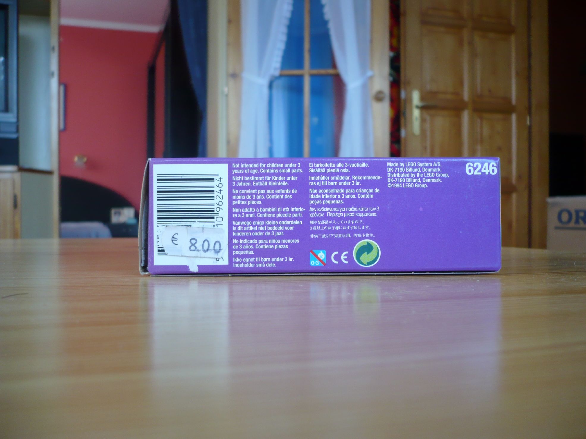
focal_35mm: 35
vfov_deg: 40.7
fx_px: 592
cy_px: 220
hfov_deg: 52.6
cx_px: 293
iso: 100
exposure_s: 1/30
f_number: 2.8
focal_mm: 5.8
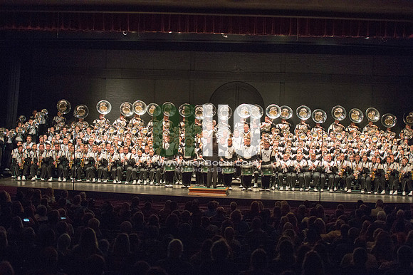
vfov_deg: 19.4
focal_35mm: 70
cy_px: 138
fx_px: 803
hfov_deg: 28.9
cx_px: 206
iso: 2500
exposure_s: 1/500
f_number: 2.8
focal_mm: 70
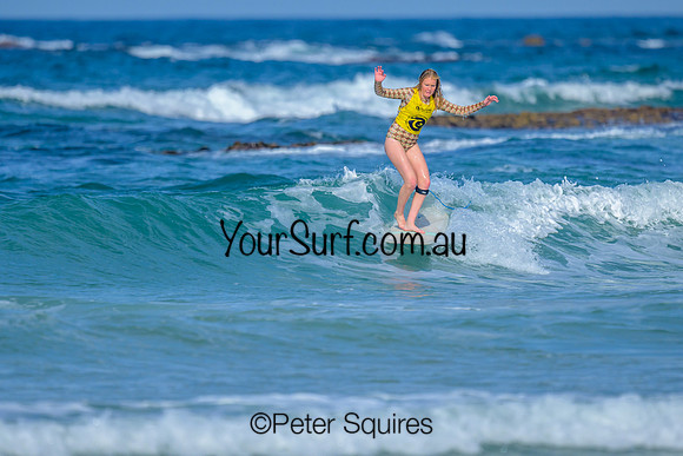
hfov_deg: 1.9
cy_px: 227
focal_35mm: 1100
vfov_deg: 1.3
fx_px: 20873
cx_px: 293
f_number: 6.3
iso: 200
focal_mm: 800
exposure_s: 1/2000
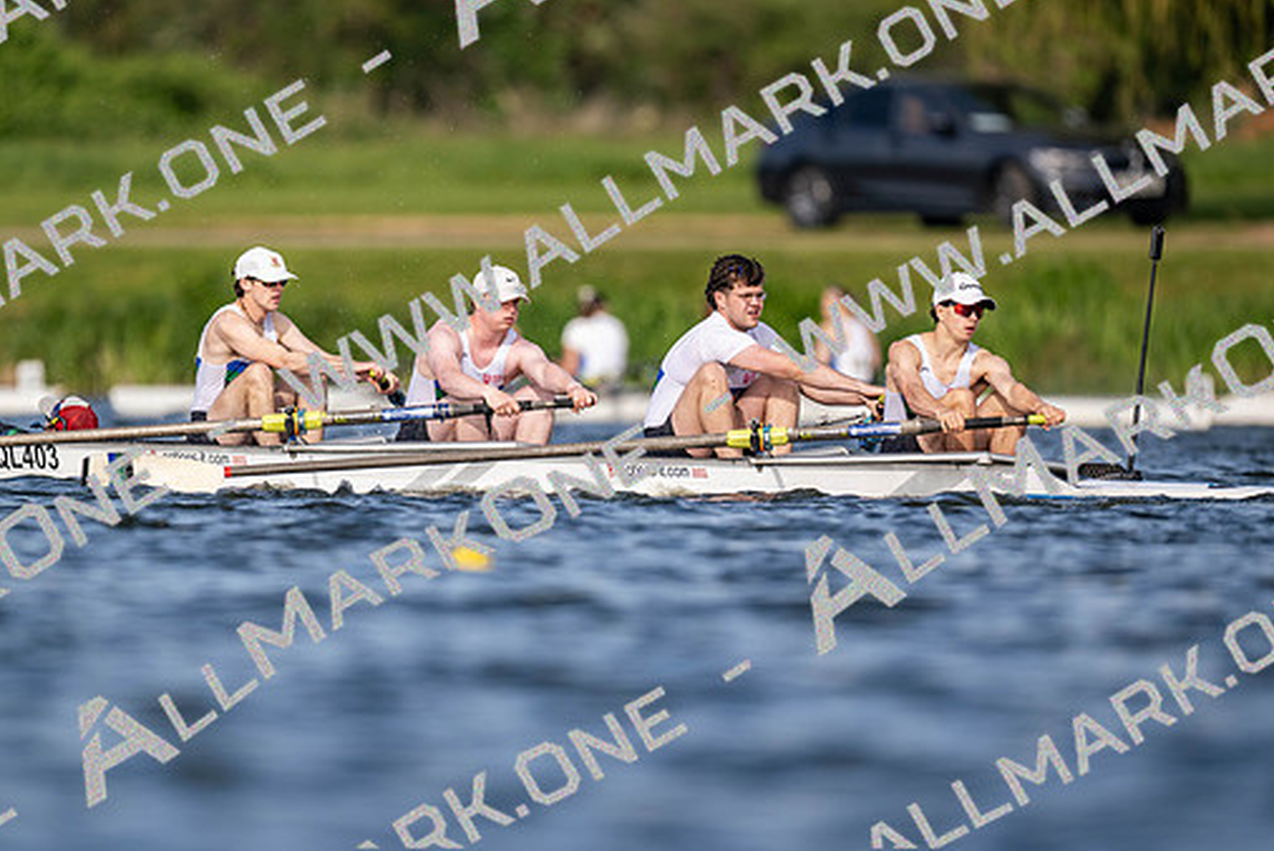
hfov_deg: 3.0
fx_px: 24360
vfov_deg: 2.0
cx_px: 589
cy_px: 417
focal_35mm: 688
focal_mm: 600
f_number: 4
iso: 280
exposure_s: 1/2500
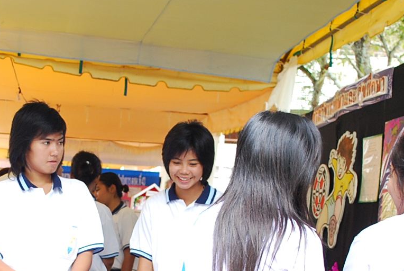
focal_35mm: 76
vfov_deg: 17.7
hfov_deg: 26.4
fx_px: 854
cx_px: 124
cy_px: 247
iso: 400
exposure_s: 1/250
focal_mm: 20
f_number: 4
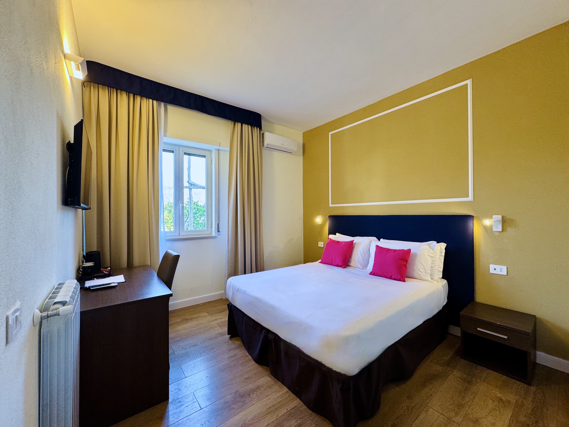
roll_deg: -0.4
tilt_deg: +0.4
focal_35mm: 14
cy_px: 214
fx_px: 230
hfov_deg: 102.1
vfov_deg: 85.7
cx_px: 284
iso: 200
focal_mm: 2.22
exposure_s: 1/100
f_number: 2.2
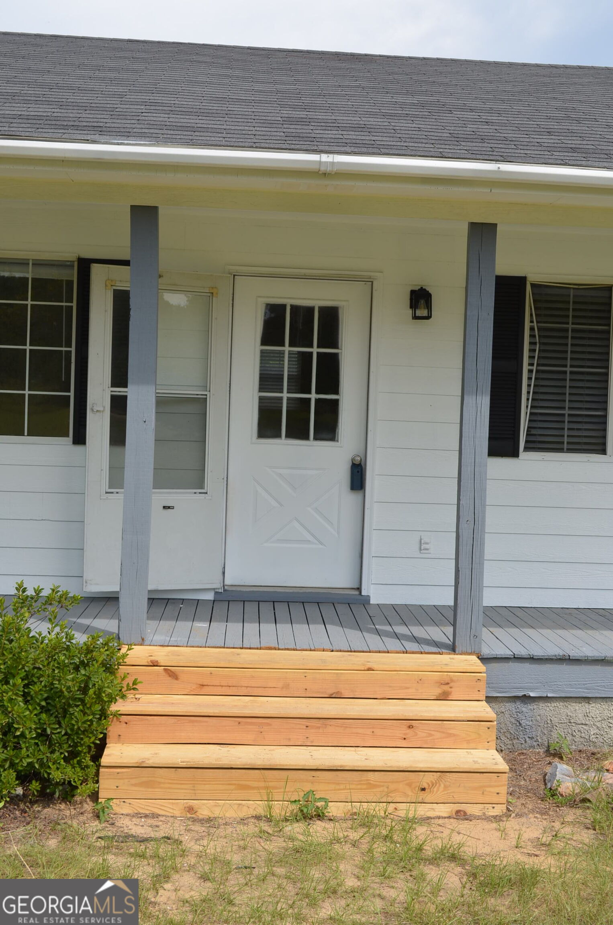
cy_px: 462
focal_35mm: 42
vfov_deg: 46.5
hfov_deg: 31.8
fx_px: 1078
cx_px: 306
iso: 160
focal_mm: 28
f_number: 8
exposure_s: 1/250
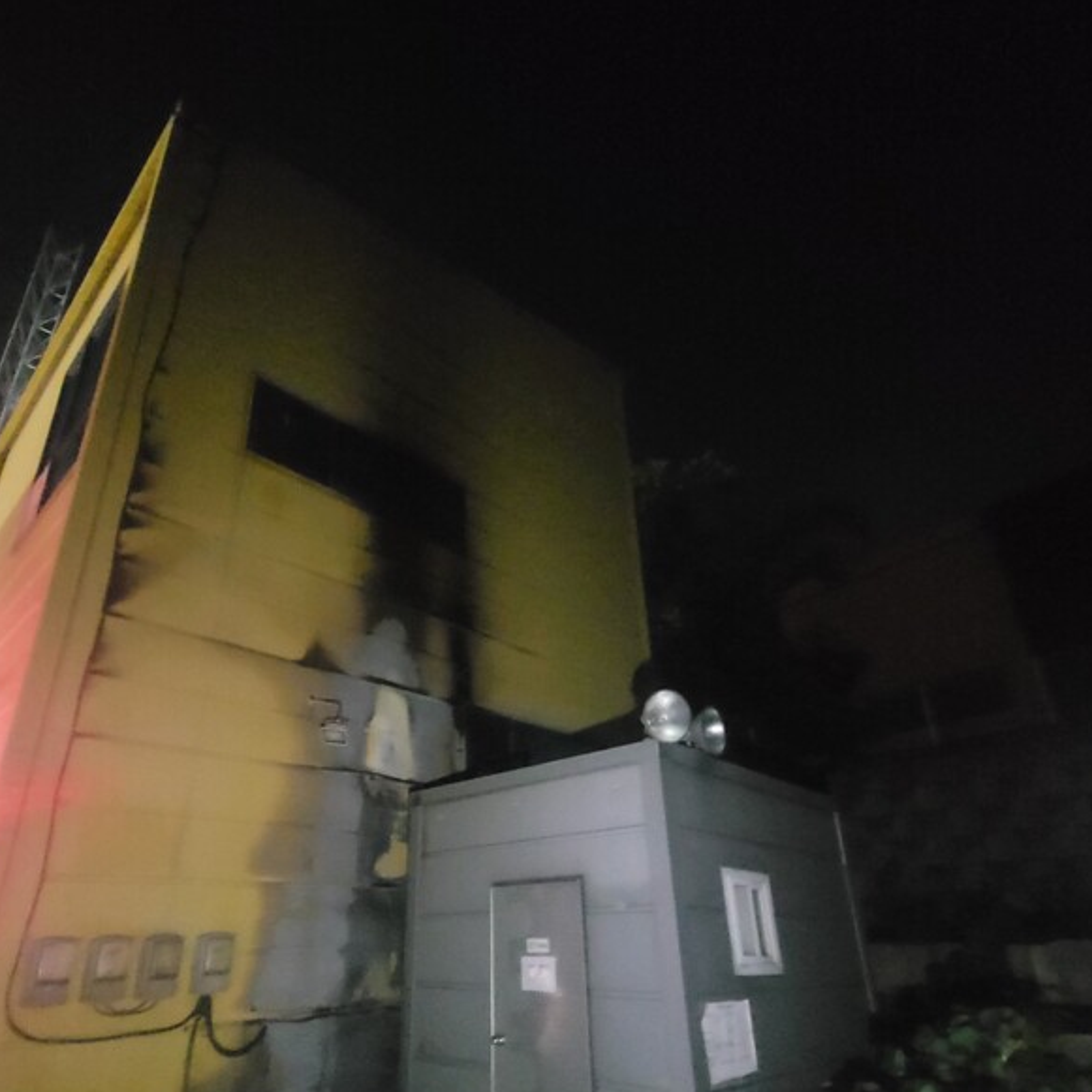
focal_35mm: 19
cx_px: 487
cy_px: 615
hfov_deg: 77.4
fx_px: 678
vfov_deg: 77.3
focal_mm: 1.74
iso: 2500
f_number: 2.2
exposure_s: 1/11
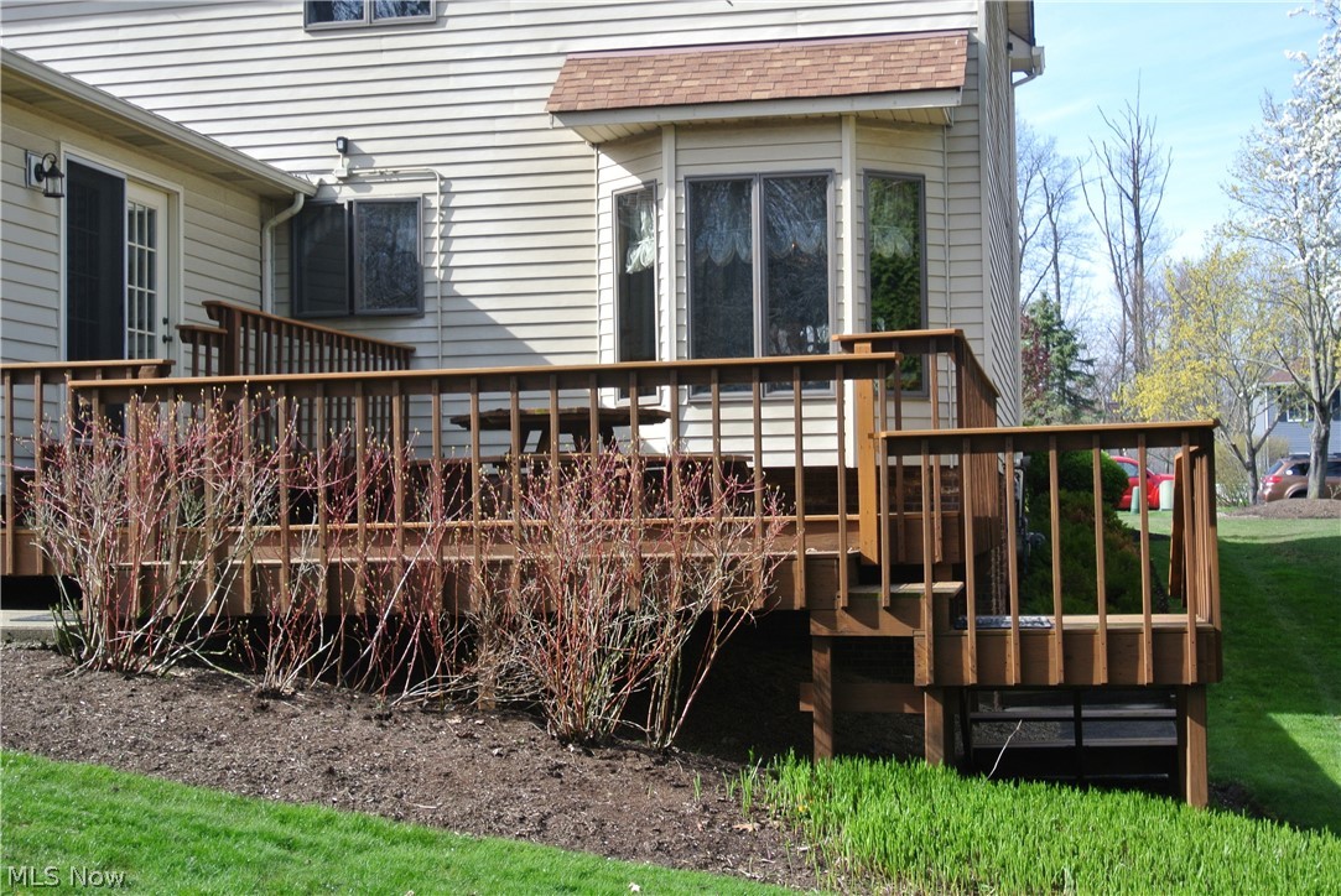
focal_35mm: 52
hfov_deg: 38.2
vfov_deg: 26.0
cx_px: 670
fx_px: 1939
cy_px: 448
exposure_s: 1/200
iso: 100
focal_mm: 19.6
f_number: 4.8
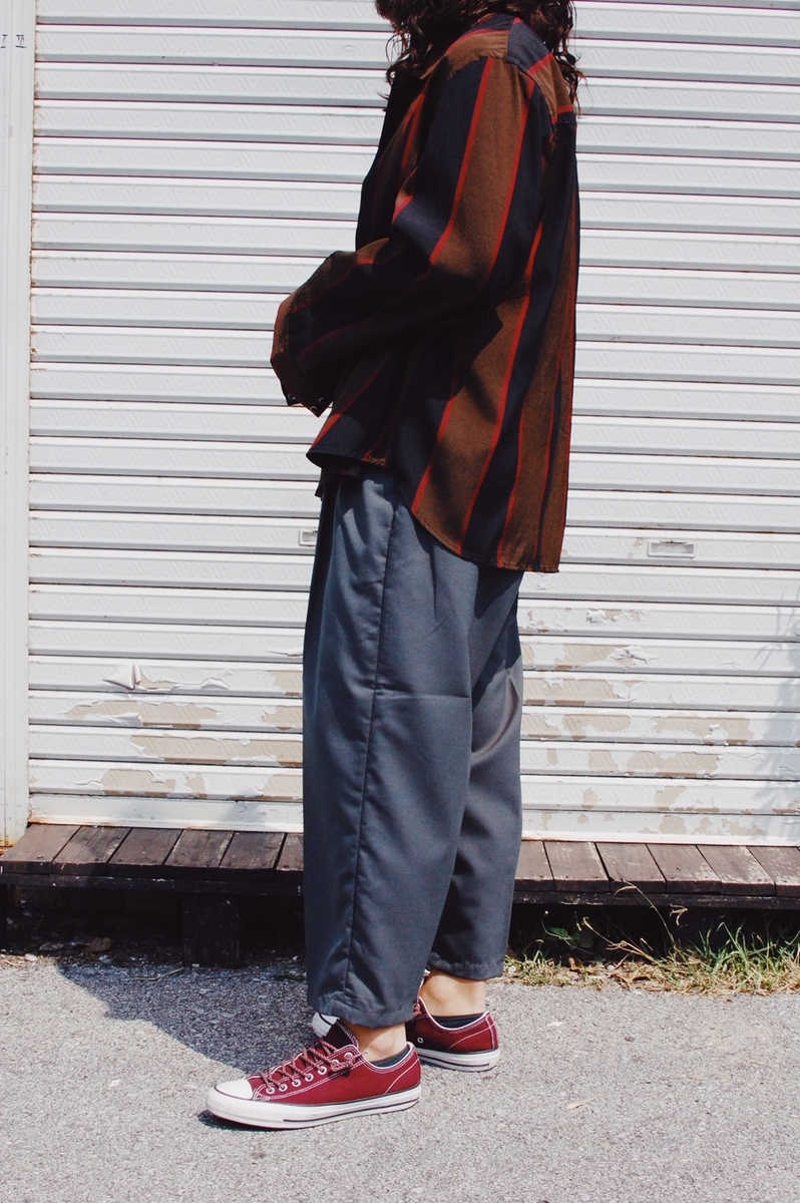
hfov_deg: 25.7
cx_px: 400
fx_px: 1753
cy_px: 602
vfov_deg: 37.9
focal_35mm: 52
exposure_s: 1/800
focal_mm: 35
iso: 800
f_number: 14
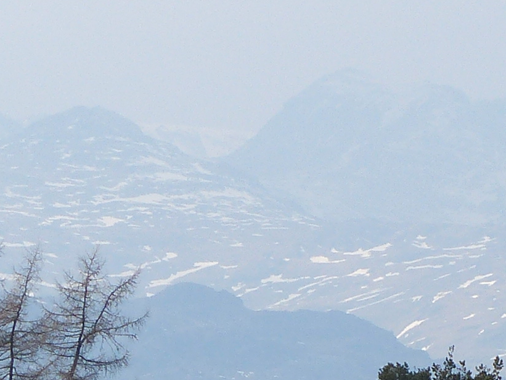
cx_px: 630
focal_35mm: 716
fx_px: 10468
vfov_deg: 2.1
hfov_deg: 2.8
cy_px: 702
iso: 100
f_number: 4
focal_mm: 26.5
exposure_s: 1/1000
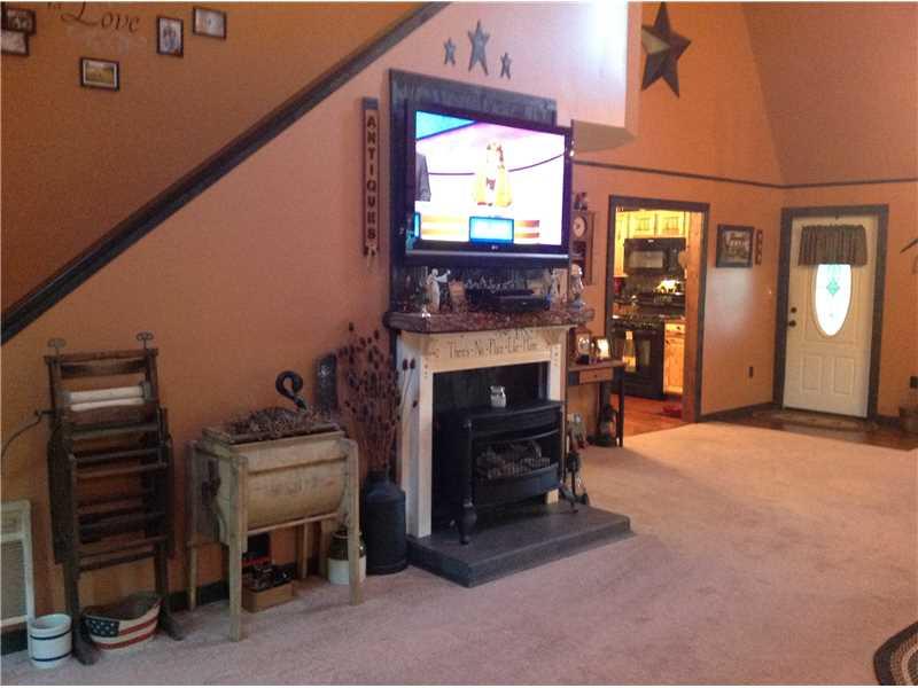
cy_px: 344
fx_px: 928
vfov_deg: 40.7
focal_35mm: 35
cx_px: 459
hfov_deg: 52.6
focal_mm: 4.28
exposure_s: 1/17
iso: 640
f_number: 2.4
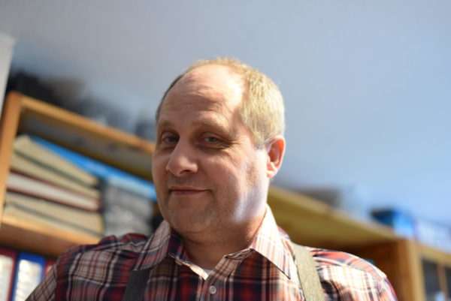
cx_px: 226
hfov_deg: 39.6
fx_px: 627
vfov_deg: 27.0
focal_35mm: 50
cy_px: 150
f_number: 2
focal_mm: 50
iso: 4500
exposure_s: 1/250
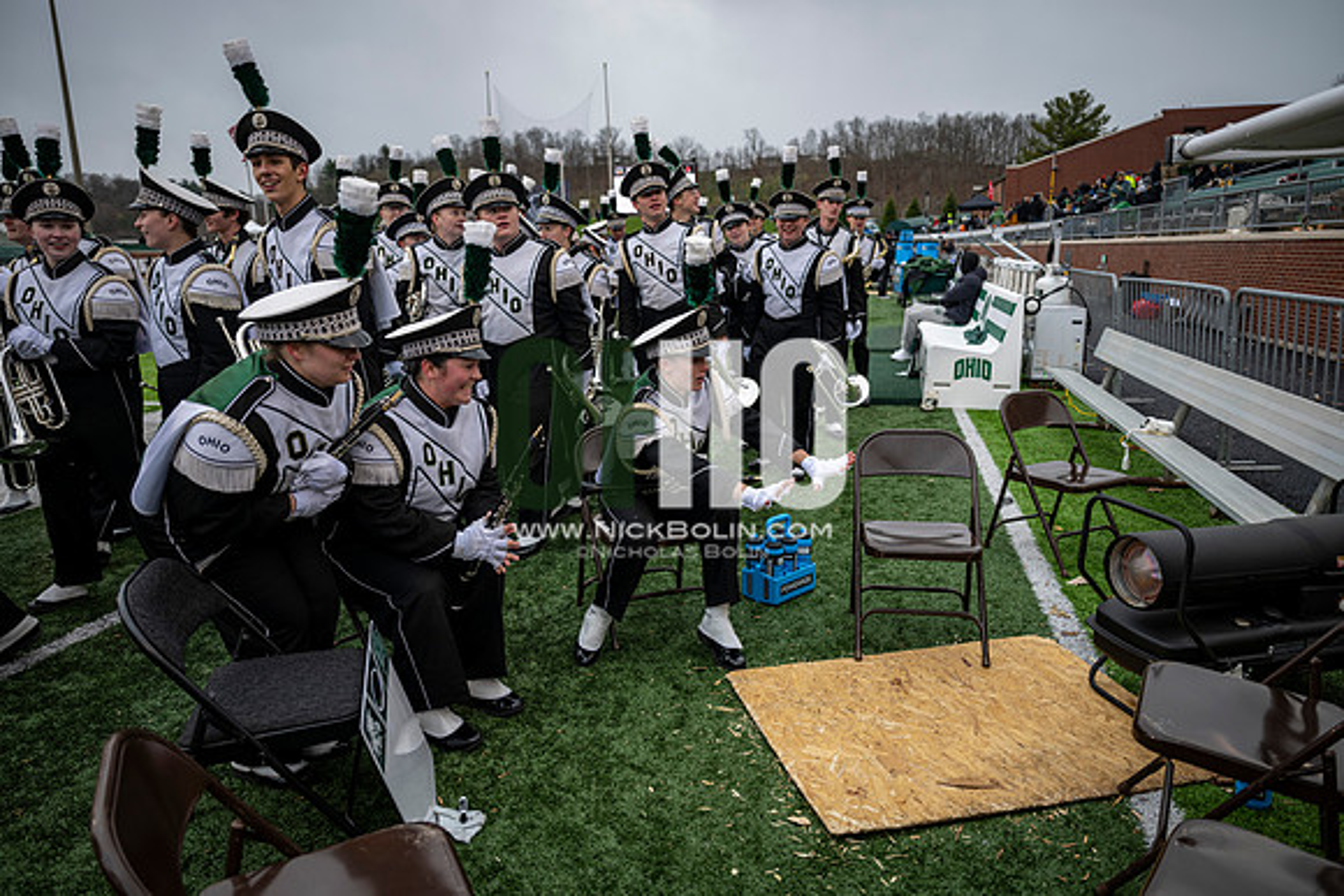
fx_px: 896
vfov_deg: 53.2
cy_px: 448
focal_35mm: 24
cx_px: 672
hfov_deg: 73.7
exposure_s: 1/500
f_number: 2.8
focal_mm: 24
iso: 100
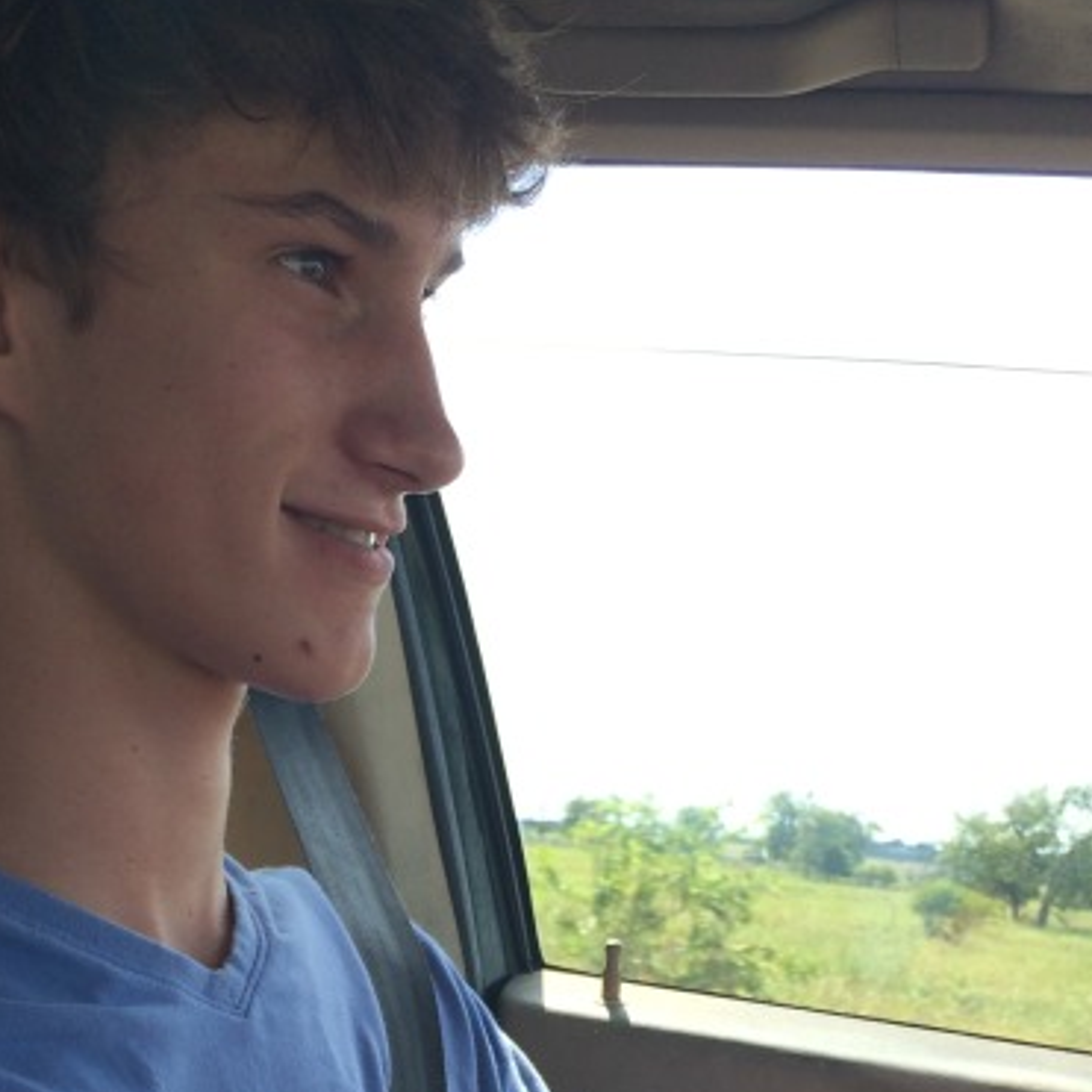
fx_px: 2106
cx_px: 453
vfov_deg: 27.8
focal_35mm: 59
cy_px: 1026
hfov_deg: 29.0
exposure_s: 1/651
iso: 32
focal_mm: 4.15
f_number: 2.2
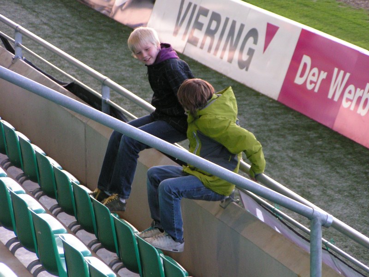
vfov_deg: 7.9
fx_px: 2004
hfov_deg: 10.5
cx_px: 184
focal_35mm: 188
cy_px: 138
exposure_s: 1/80
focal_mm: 28.8
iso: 200
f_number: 3.5
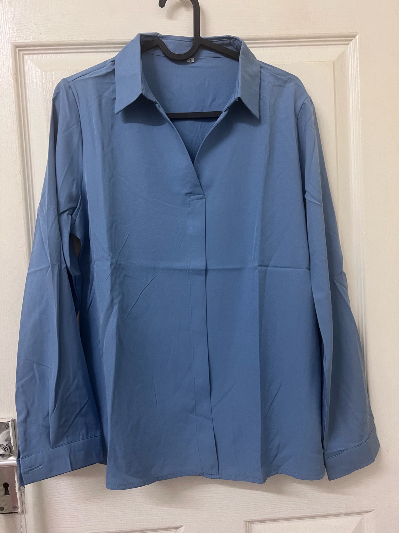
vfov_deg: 67.3
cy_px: 266
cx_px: 200
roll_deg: +3.8
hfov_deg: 53.1
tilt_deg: -2.0
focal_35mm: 26
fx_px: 400
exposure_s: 1/50
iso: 200
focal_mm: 5.7
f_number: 1.5
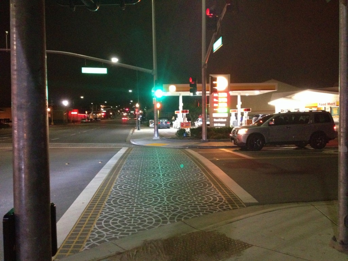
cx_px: 174
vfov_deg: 40.7
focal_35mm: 35
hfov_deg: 52.6
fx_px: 352
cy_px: 130
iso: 640
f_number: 2.4
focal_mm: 4.28
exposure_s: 1/15
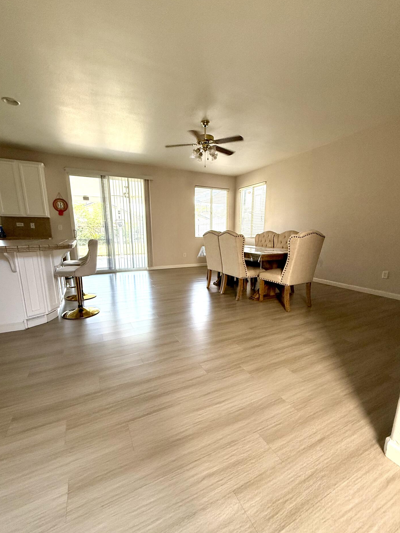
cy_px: 282
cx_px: 198
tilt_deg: -12.3
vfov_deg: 98.1
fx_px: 231
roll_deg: -0.2
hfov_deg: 81.7
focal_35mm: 15
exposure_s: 1/99
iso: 160
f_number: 2.2
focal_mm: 2.22
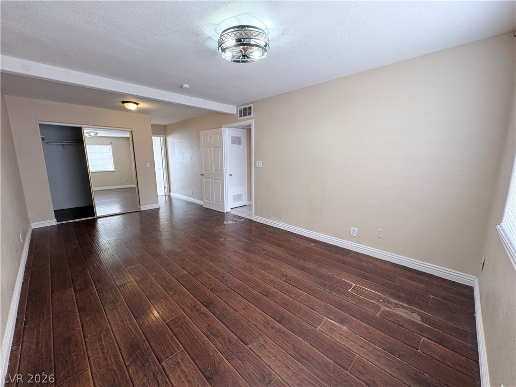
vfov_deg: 85.7
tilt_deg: -9.8
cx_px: 258
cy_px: 194
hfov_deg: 102.1
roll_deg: +0.4
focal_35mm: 14
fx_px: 209
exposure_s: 1/60
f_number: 2.2
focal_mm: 2.22
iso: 125
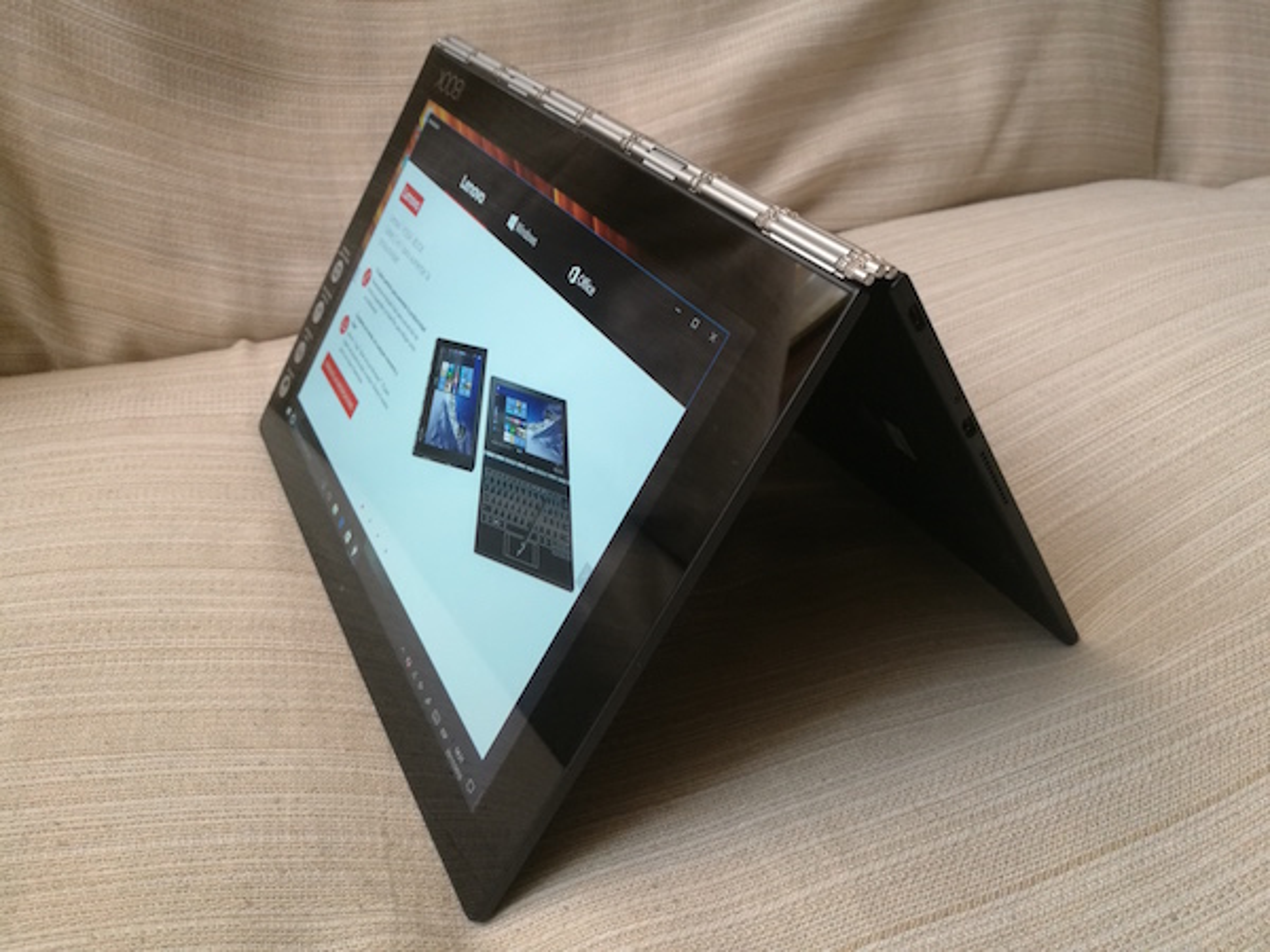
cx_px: 635
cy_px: 476
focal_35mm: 27
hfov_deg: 65.3
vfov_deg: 51.4
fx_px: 991
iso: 200
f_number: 2.2
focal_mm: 4.5
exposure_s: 1/33.3
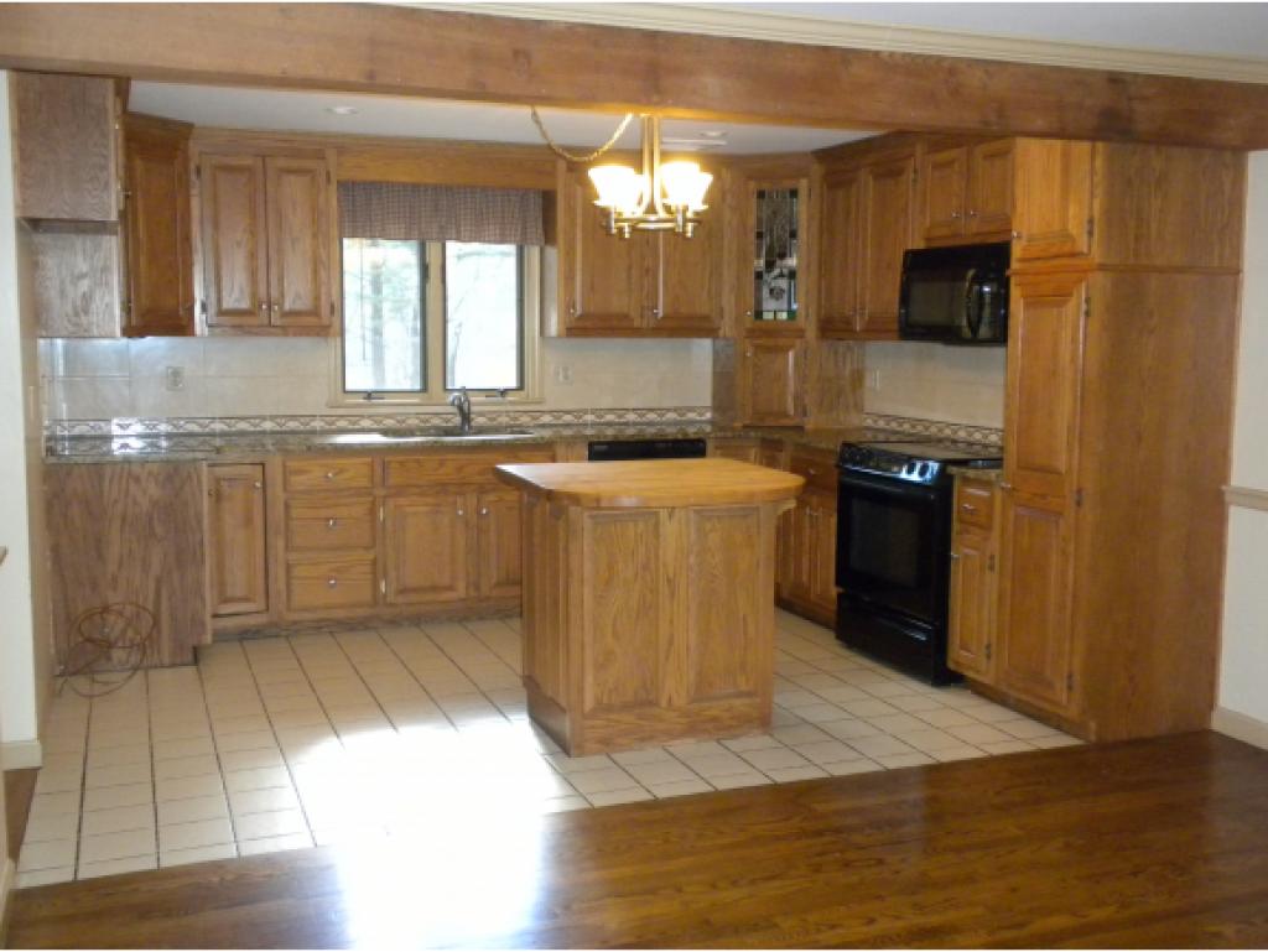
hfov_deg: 50.1
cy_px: 476
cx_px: 634
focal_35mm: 37
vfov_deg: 38.7
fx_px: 1356
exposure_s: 1/30
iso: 534
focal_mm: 6.6
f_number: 3.5
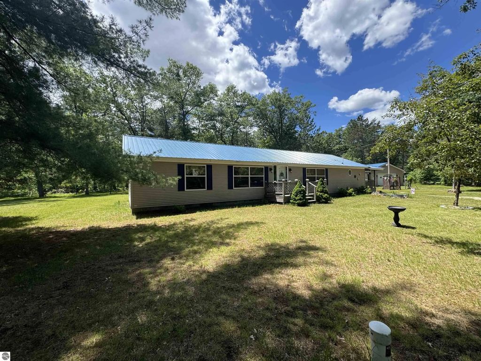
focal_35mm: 14
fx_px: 195
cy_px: 180
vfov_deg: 85.7
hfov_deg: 102.1
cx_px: 240
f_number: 2.2
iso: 50
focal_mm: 2.22
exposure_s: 1/968
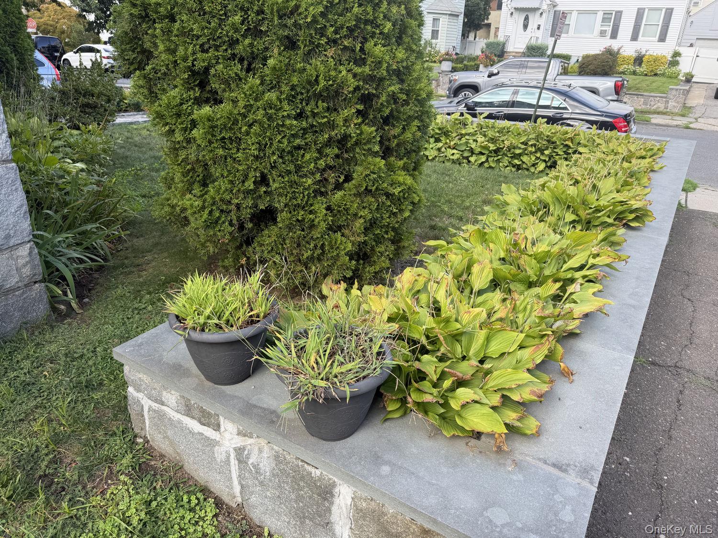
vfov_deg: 56.8
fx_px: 498
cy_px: 269
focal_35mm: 24
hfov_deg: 71.6
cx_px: 359
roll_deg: -3.2
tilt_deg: -23.6
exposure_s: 1/622
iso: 80
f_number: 1.78
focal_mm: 6.76
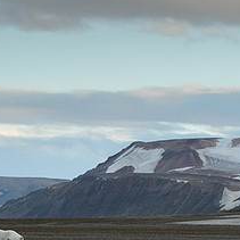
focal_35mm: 288
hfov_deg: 6.1
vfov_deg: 6.1
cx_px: 89
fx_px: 2259
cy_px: 178
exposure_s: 1/2000
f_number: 5.6
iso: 2500
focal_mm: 112
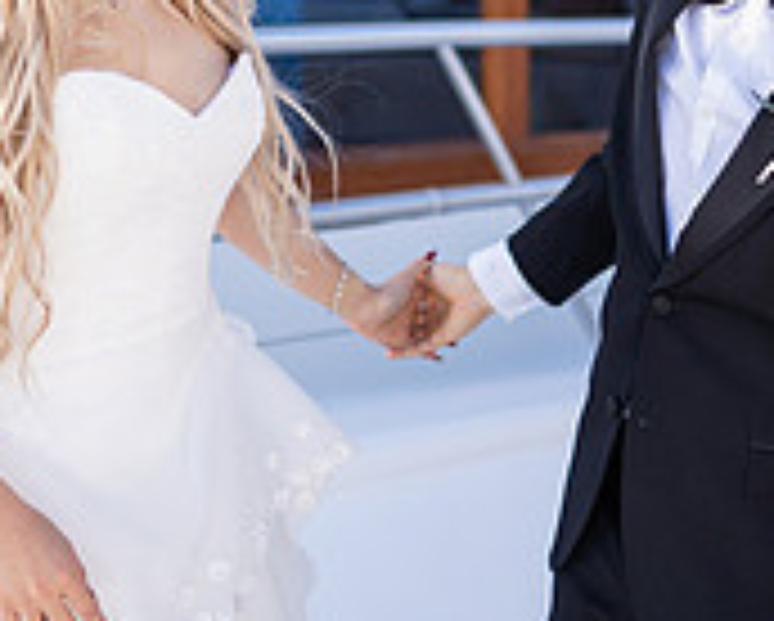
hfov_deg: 25.0
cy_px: 151
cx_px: 459
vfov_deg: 20.0
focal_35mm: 76
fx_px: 1743
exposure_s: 1/4000
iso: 160
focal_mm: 24
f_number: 1.4
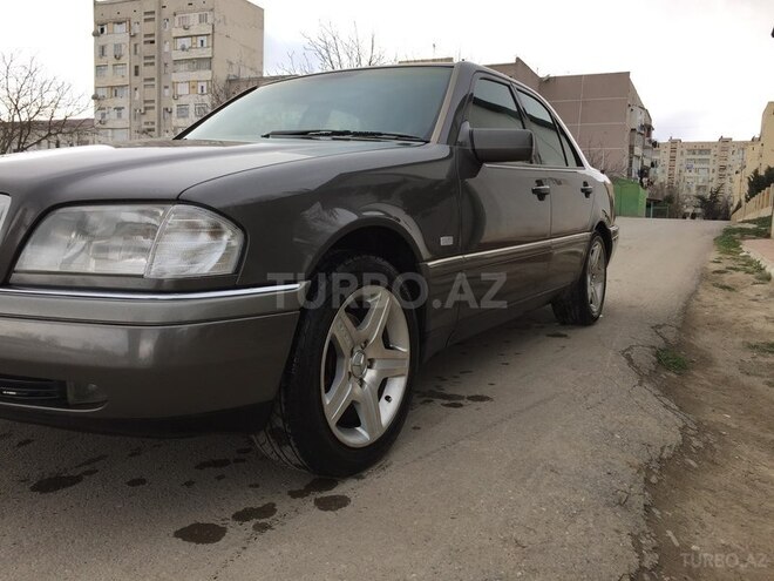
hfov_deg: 61.7
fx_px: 648
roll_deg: -1.5
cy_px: 290
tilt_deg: -5.7
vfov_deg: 48.2
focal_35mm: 29
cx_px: 387
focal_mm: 4.15
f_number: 2.2
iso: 32
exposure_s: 1/860
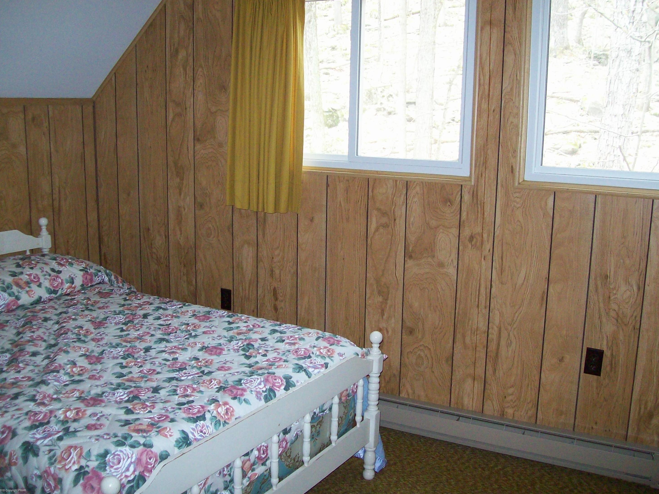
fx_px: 704
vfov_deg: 38.7
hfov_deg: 50.1
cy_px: 252
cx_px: 334
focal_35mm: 37
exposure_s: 1/64
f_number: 2.7
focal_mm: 6
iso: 200
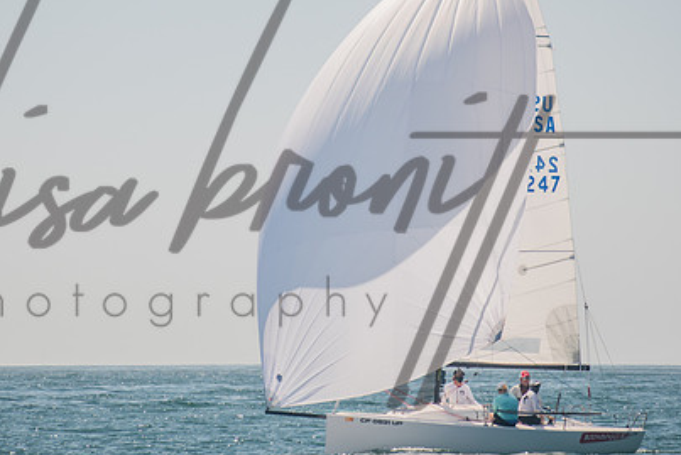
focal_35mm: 283
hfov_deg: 7.3
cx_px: 313
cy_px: 175
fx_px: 5355
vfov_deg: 4.9
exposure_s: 1/1000
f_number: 4.8
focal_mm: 130
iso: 400
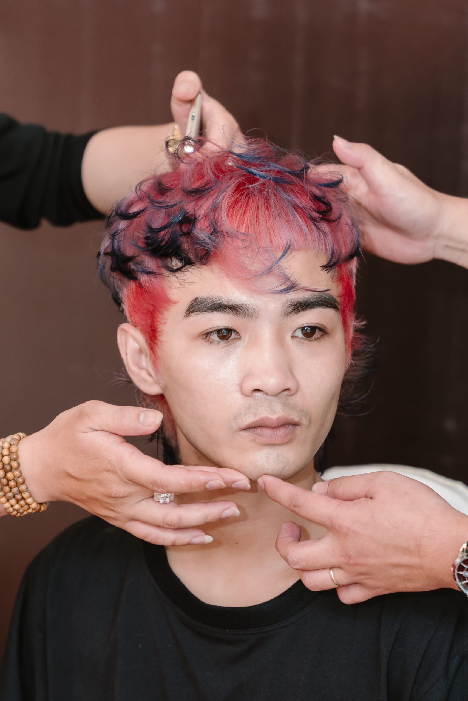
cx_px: 234
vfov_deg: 19.5
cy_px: 350
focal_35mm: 105
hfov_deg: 13.0
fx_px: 2047
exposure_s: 1/160
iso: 400
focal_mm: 70
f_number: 3.2
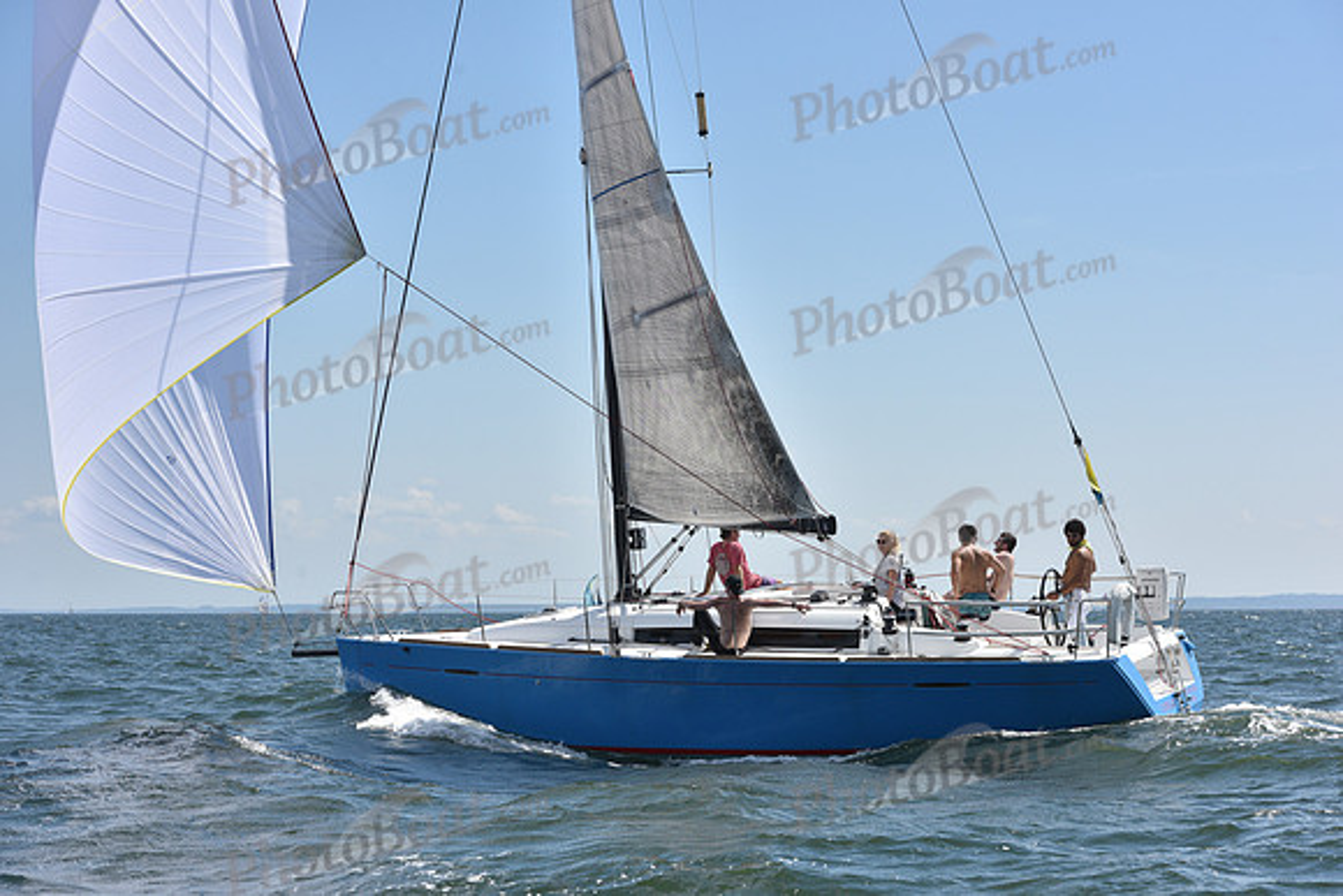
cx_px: 672
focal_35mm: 70
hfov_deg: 28.8
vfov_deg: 19.5
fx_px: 2612
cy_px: 448
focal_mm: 70
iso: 320
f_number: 9
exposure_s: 1/1250
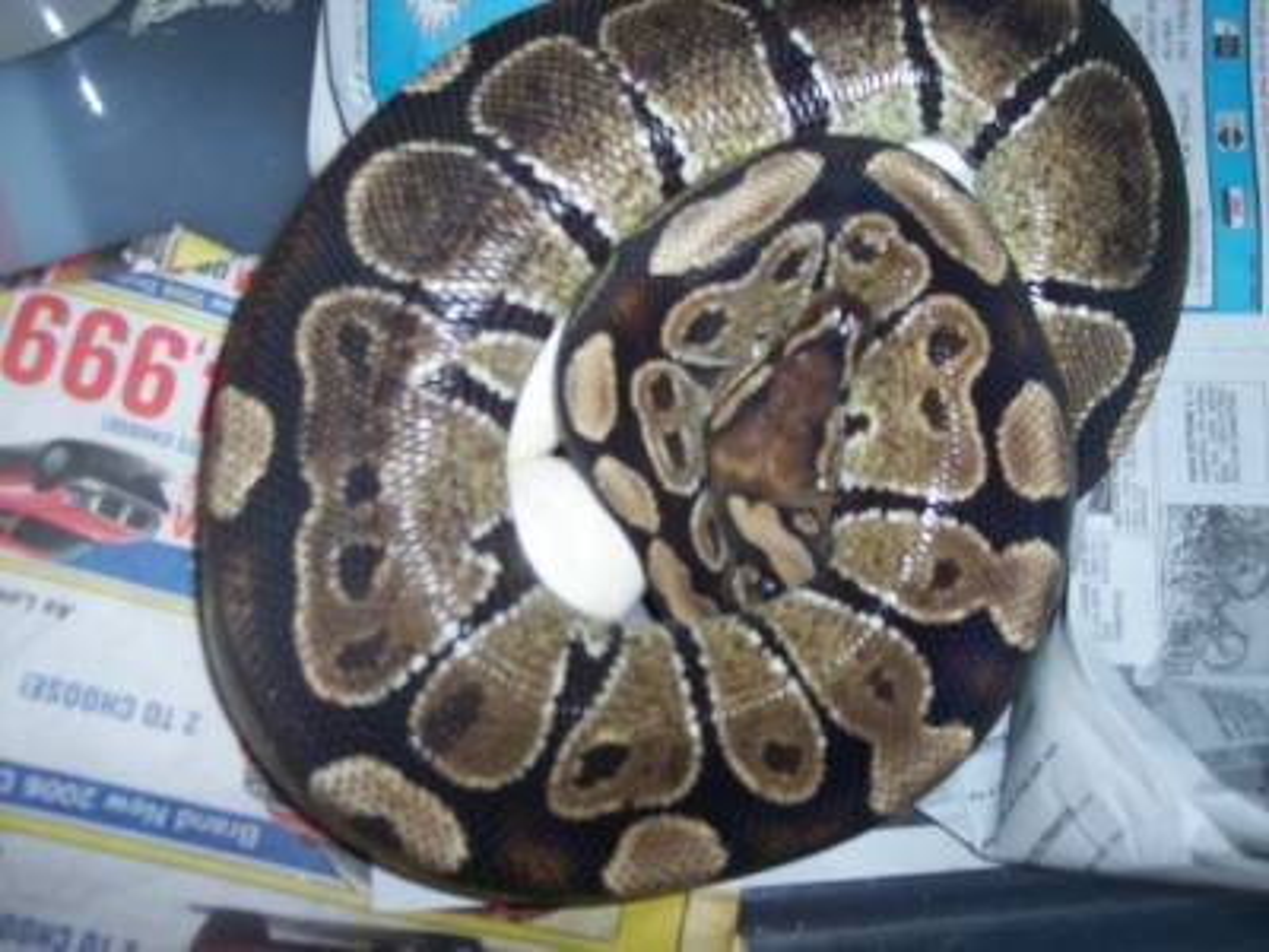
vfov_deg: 37.7
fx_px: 1393
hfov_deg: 49.0
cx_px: 634
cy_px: 476
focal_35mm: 38
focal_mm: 8
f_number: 2.8
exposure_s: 1/30
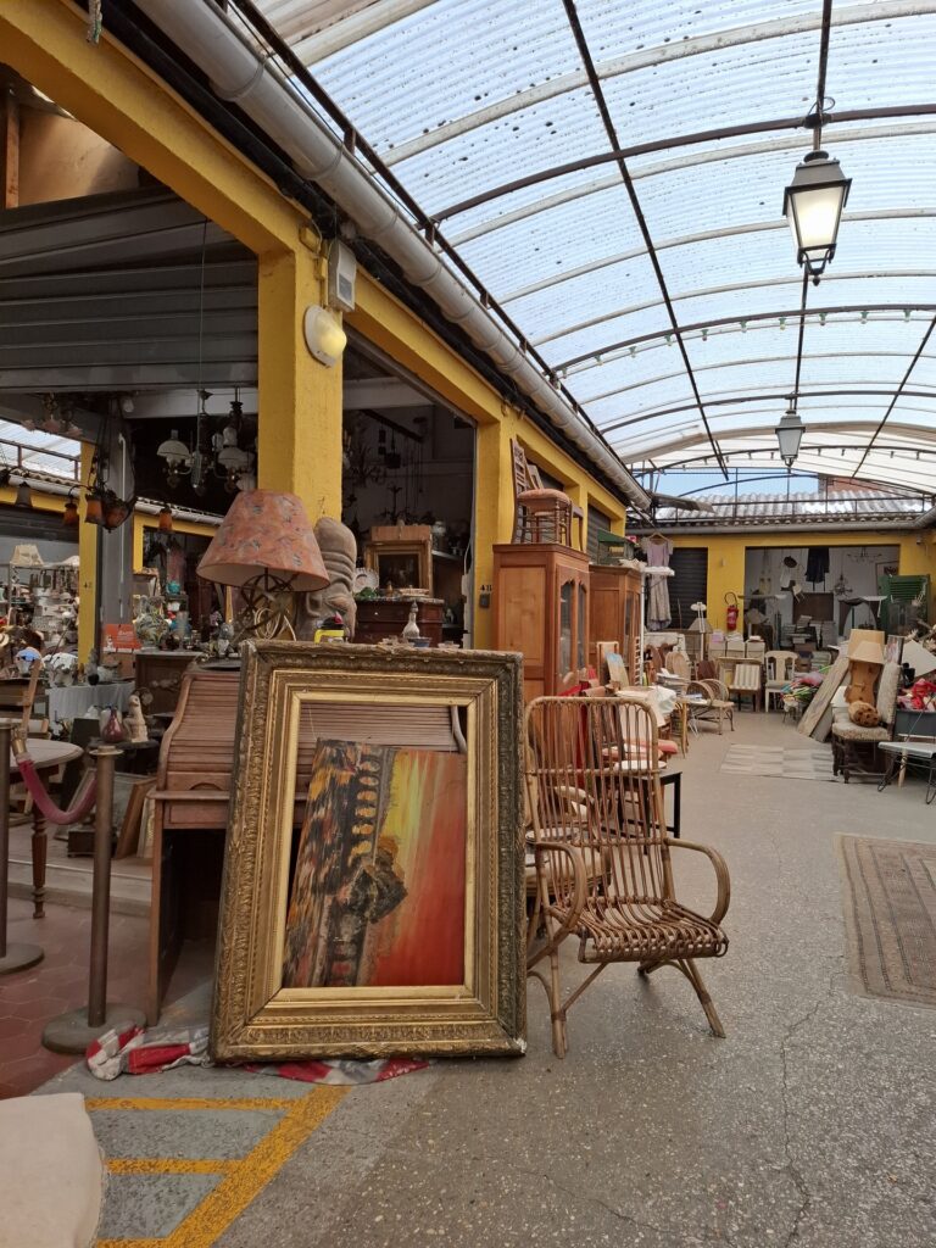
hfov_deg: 58.9
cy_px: 624
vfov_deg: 73.9
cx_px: 468
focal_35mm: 23
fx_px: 829
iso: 50
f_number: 1.8
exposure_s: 1/1071
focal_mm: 5.54
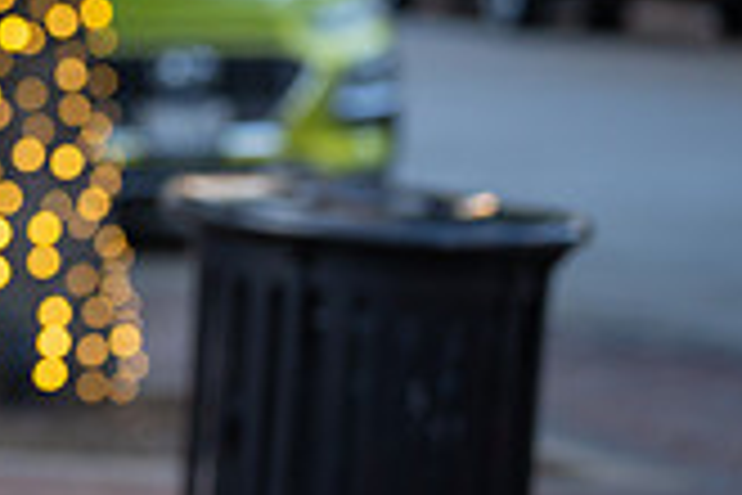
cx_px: -490
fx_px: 6389
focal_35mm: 310
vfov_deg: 4.4
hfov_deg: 6.5
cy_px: -56
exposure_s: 1/320
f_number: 2.8
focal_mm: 83
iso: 640
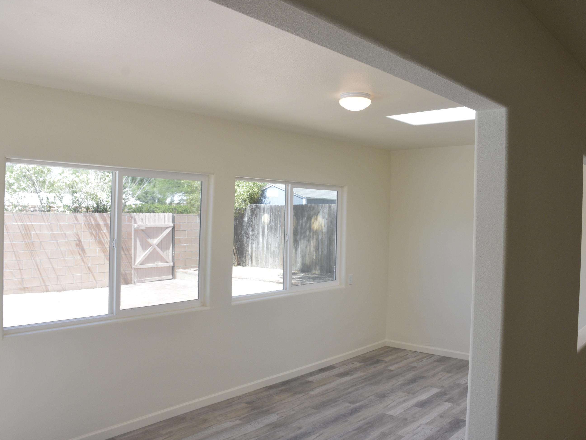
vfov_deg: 46.8
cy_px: 216
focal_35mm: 30
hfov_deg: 59.9
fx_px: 508
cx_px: 310
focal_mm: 18
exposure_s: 1/200
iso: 800
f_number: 7.1
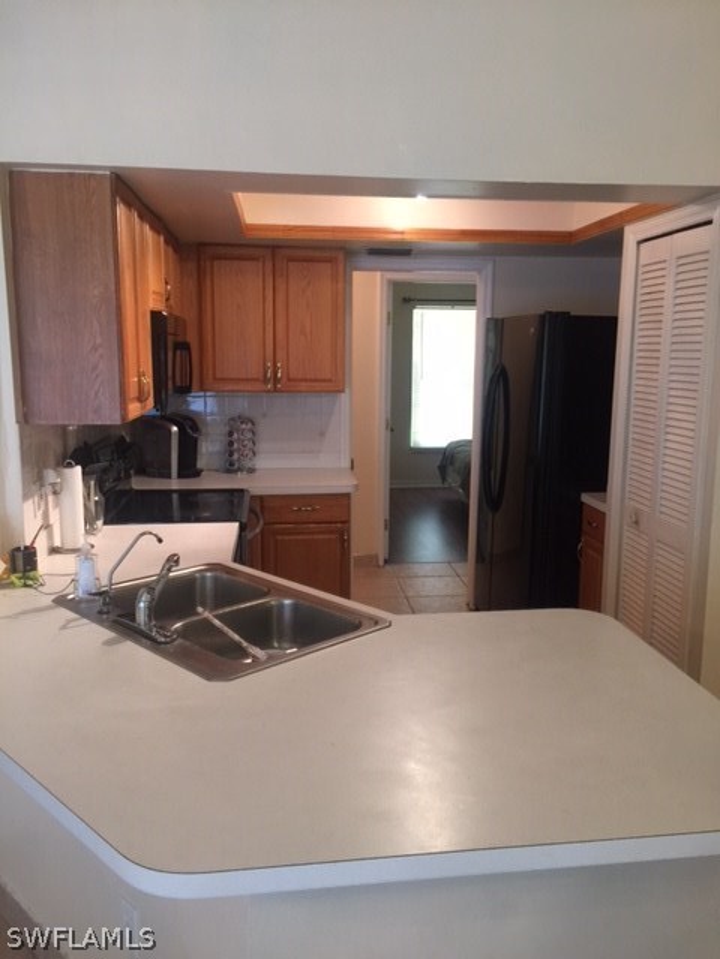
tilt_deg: -8.7
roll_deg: +1.0
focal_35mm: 29
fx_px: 804
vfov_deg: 61.7
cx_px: 360
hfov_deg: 48.2
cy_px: 480
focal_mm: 4.15
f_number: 2.2
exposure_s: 1/15
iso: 80
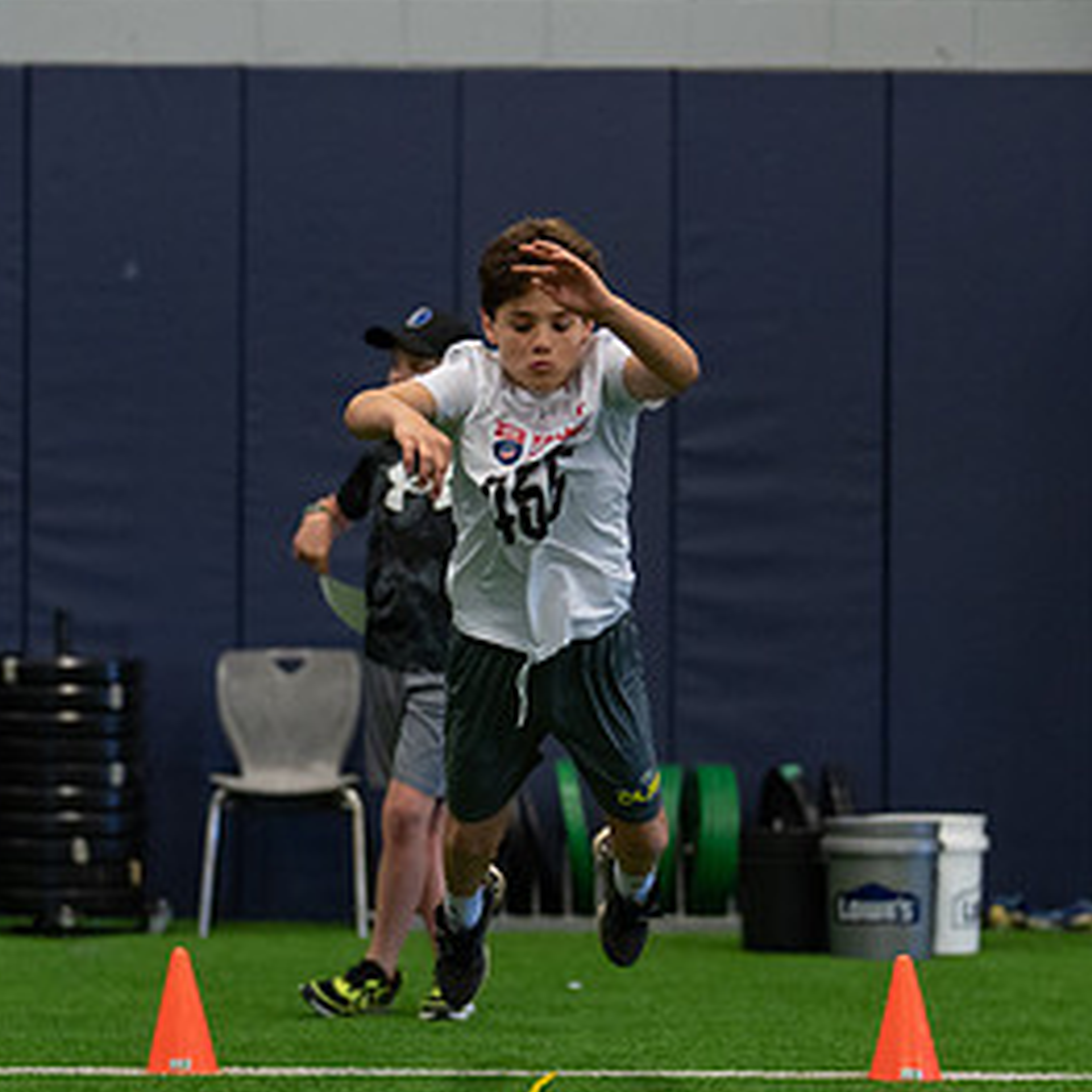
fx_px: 4533
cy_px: 669
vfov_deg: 13.7
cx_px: 551
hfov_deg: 13.7
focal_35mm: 127
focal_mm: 50
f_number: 1.2
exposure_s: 1/1000
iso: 1250
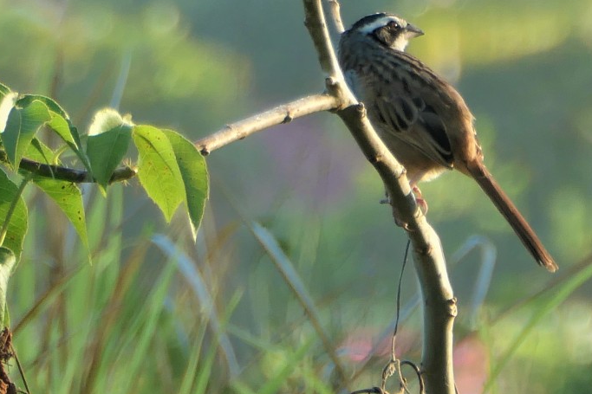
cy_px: 189
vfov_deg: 1.6
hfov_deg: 2.4
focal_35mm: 843
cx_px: 254
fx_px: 13858
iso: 200
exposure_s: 1/125
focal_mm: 132
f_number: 6.4
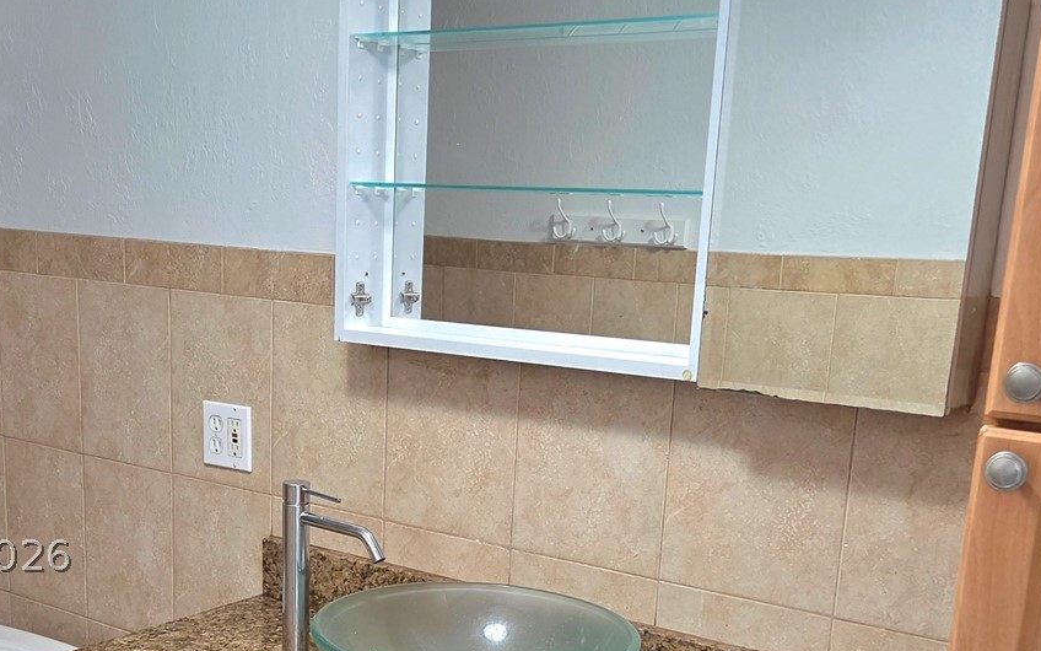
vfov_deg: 27.2
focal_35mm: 46
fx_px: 1305
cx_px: 447
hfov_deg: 43.4
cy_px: 555
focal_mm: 5.4
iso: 320
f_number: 1.8
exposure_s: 1/120
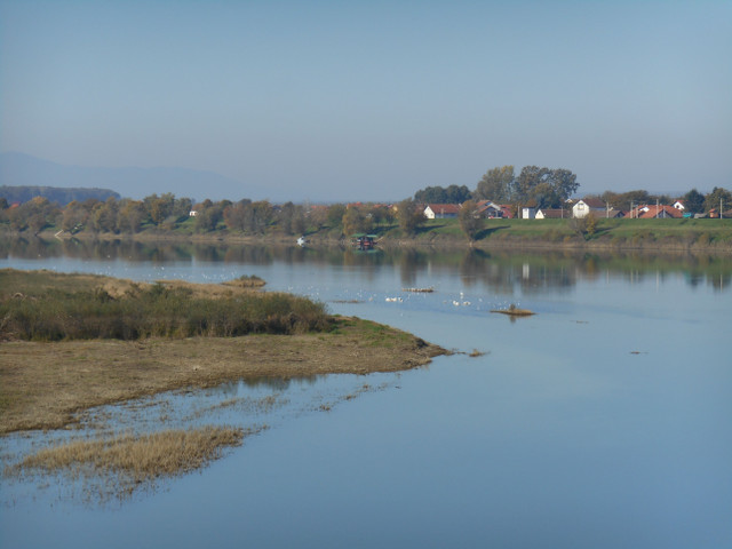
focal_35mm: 121
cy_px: 274
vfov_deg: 12.2
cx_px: 366
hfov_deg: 16.3
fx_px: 2559
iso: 80
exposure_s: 1/500
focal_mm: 21.5
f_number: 5.4
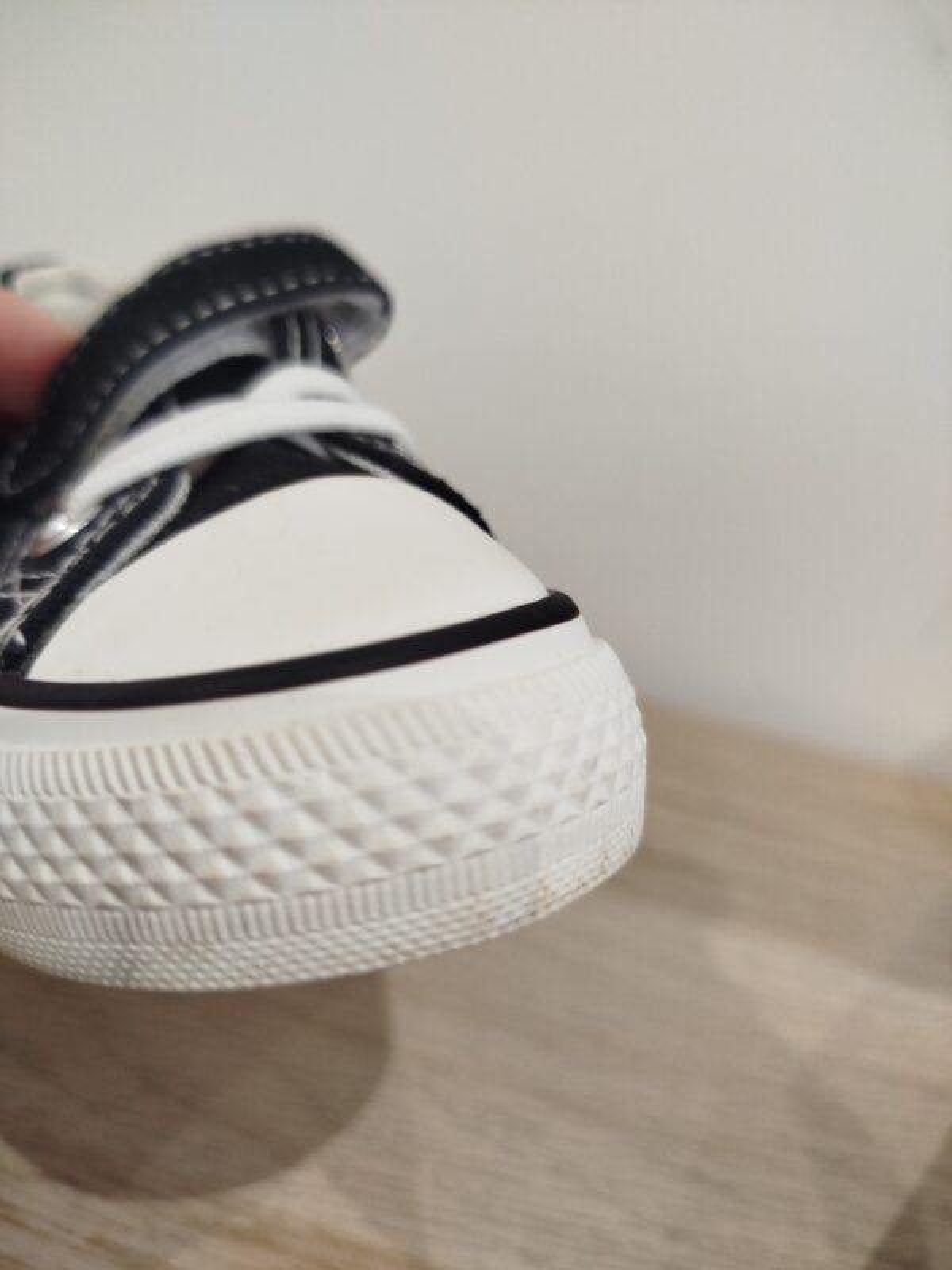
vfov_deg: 71.6
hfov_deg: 56.8
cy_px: 635
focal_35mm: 24
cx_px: 476
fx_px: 880
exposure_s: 1/33
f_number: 1.7
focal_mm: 5.31
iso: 250
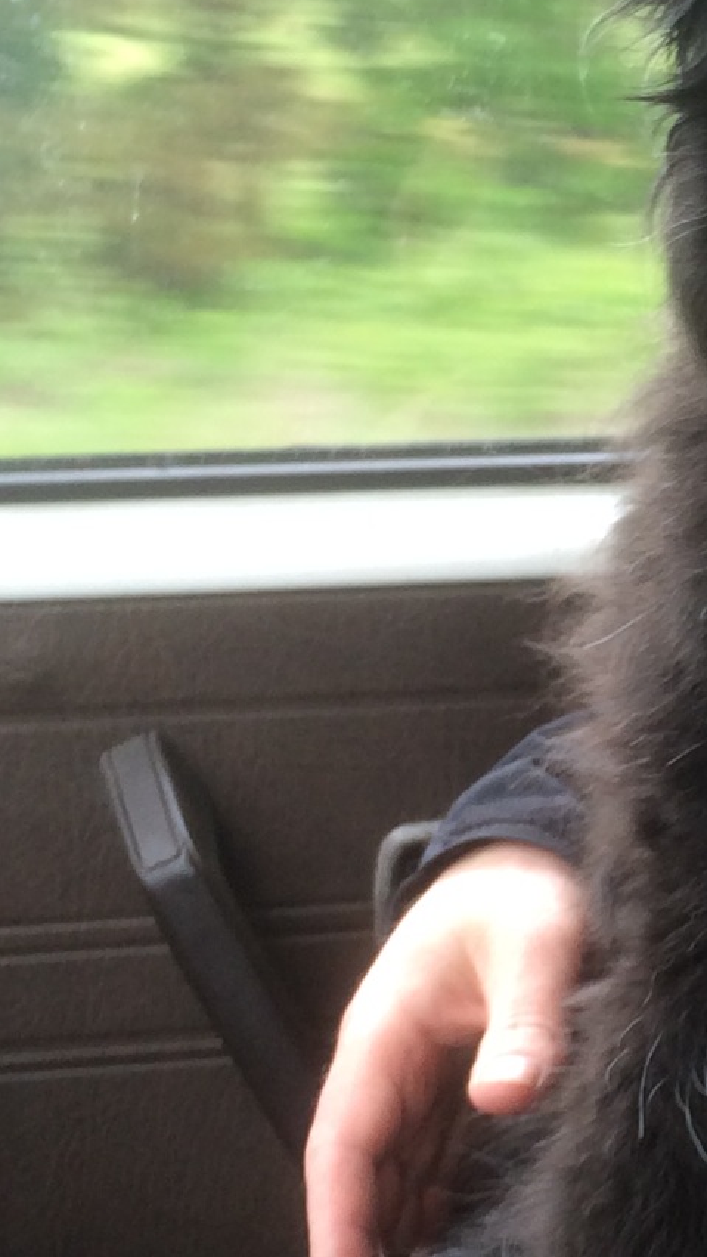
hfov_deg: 11.9
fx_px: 3198
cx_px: 1159
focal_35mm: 96
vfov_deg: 22.2
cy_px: 456
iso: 50
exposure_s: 1/60
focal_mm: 4.12
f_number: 2.2
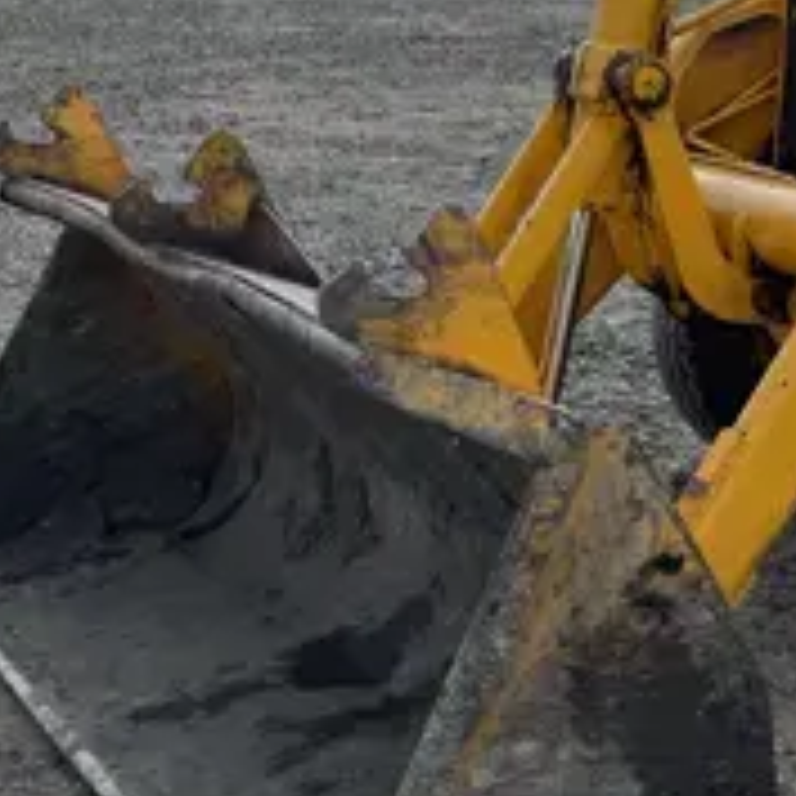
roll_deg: -1.5
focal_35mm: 83
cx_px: 1183
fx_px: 2159
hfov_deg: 18.6
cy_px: 139
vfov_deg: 20.6
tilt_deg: -6.2
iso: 32
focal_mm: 5.1
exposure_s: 1/1403
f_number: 1.6
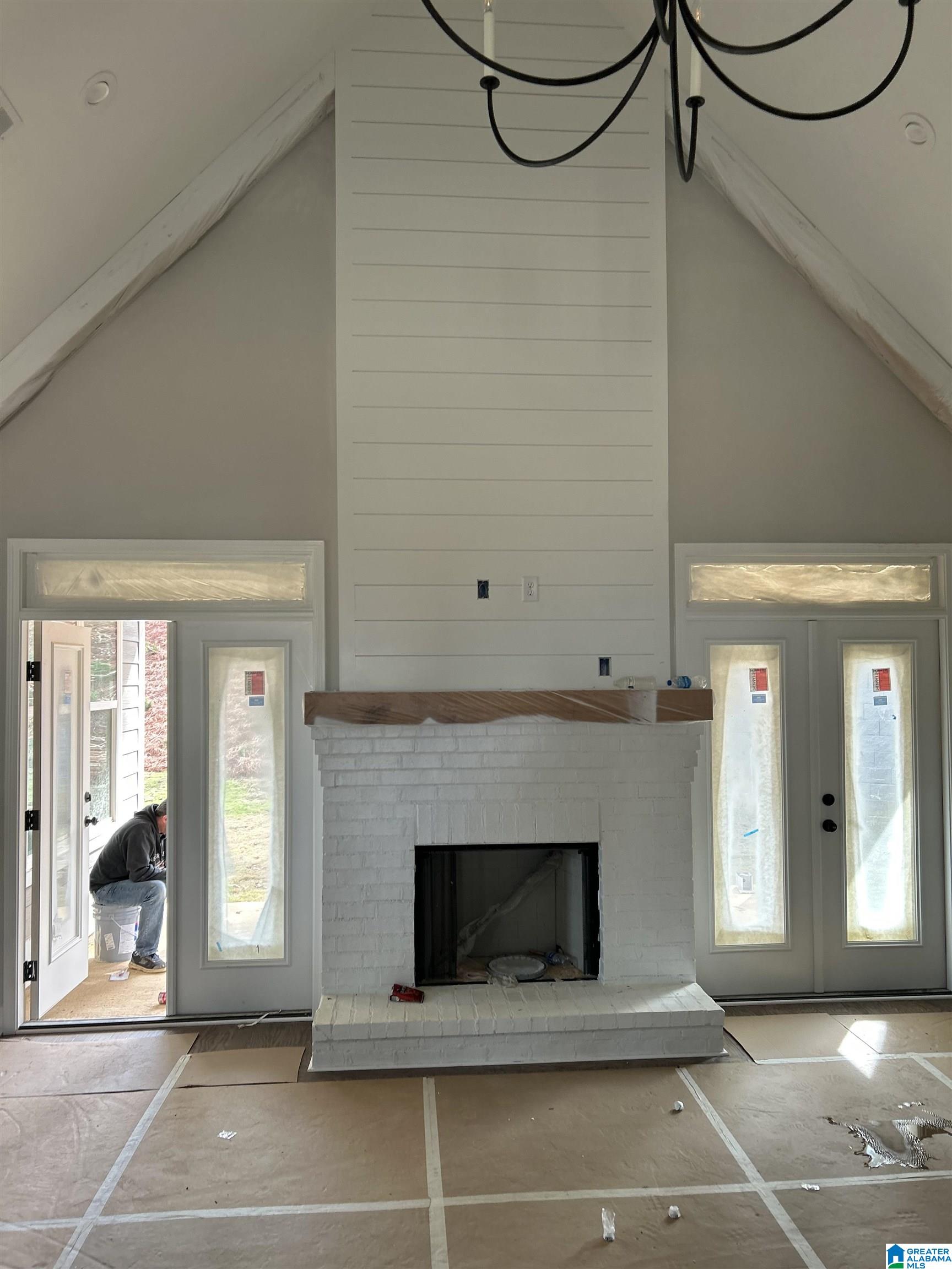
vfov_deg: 67.3
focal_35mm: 26
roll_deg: +0.7
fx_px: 953
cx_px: 476
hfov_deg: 53.1
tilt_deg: +0.9
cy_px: 634
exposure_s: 1/121
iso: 64
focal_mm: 5.7
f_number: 1.5
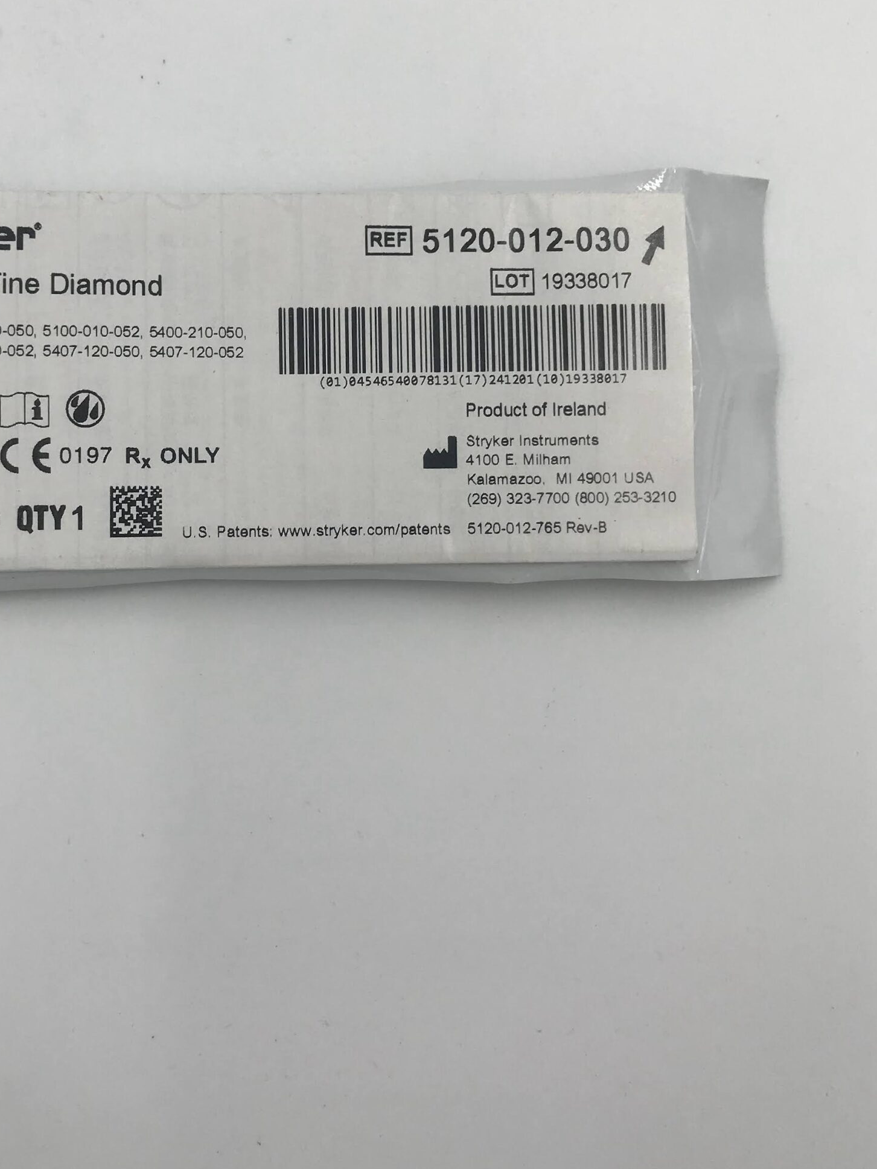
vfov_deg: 49.8
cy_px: 467
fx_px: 1250
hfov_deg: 38.4
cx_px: 329
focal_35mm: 37
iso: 20
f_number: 1.8
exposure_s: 1/301
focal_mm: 3.99
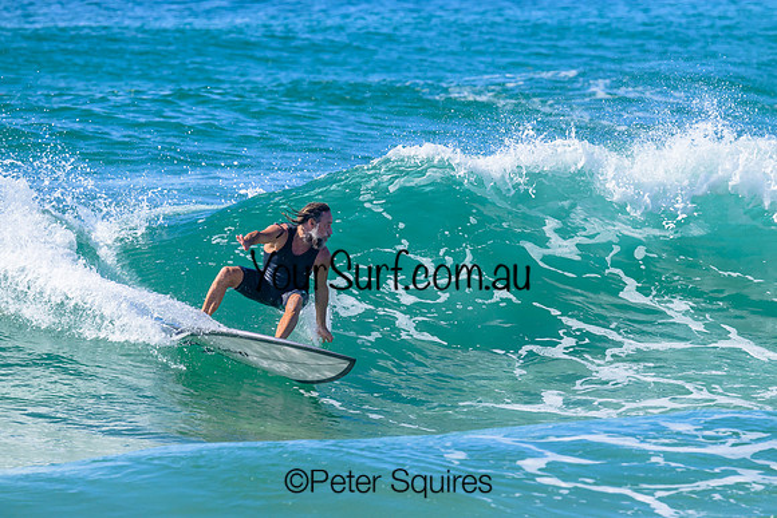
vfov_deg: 2.8
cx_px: 388
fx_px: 10794
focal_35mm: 500
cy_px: 259
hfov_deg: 4.1
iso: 1000
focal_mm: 500
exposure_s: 1/2000
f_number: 10
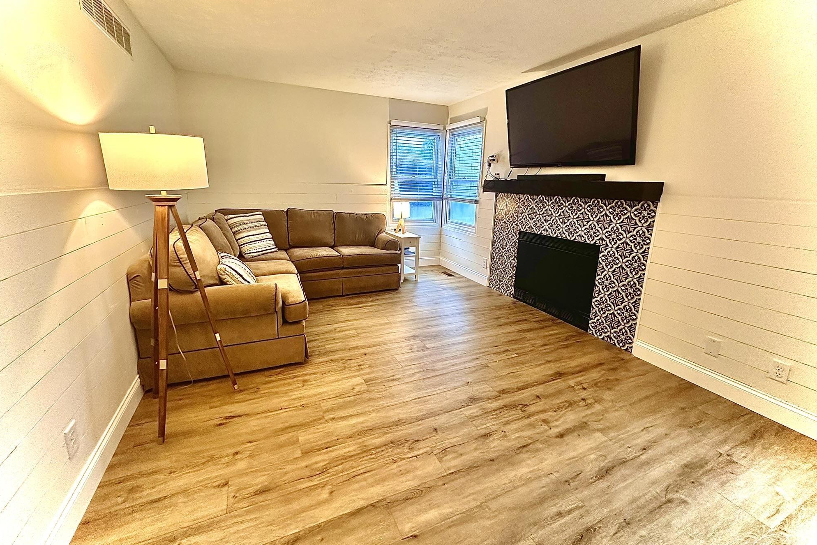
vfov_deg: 77.2
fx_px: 340
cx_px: 405
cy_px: 250
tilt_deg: -11.3
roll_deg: -1.8
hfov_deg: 100.4
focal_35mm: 15
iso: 250
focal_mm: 2.22
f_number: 2.2
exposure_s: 1/60
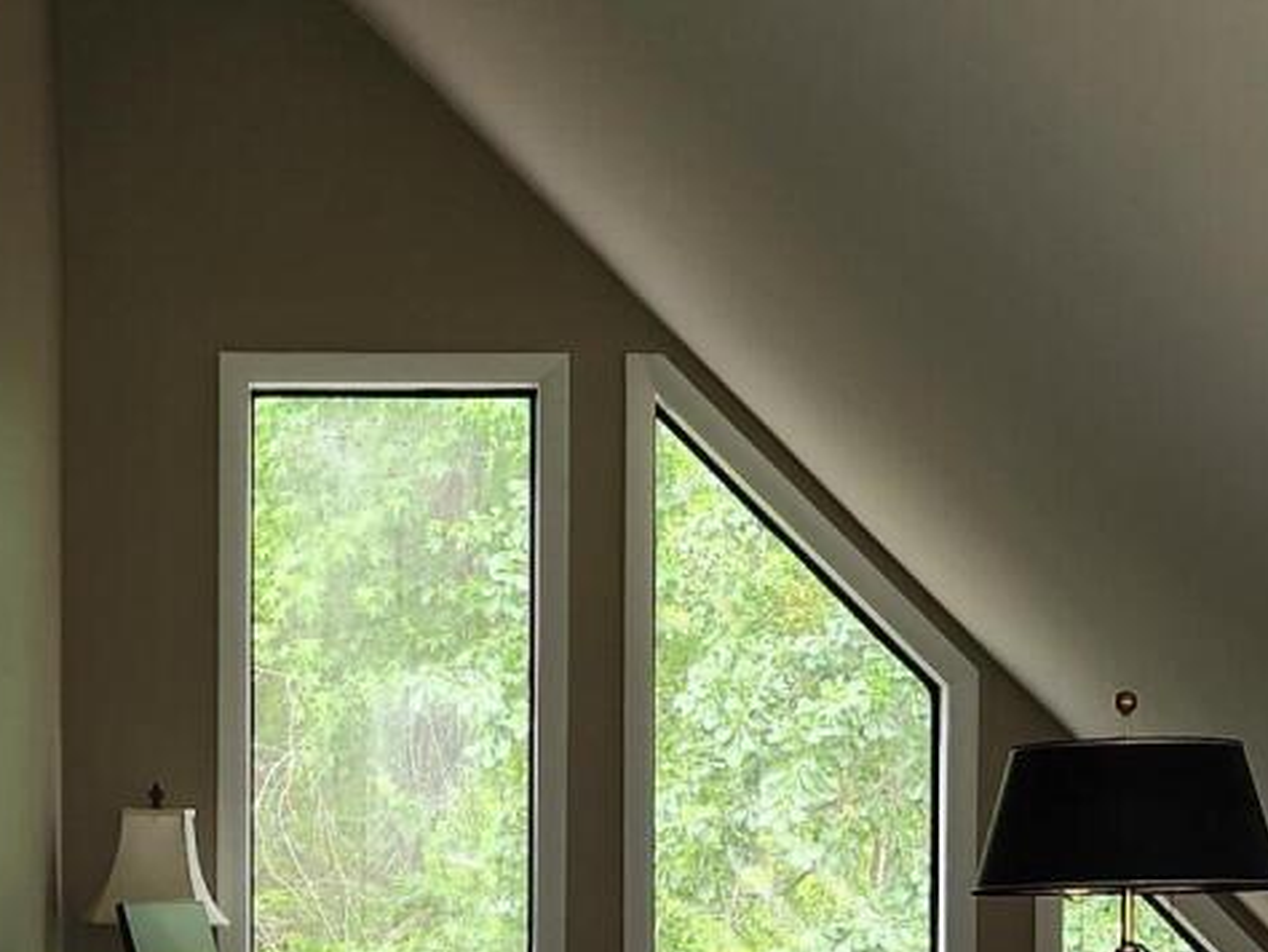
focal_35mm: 97
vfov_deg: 15.0
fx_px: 3555
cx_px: 340
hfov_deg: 20.1
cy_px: 960
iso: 100
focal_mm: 5.4
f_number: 1.8
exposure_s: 1/180
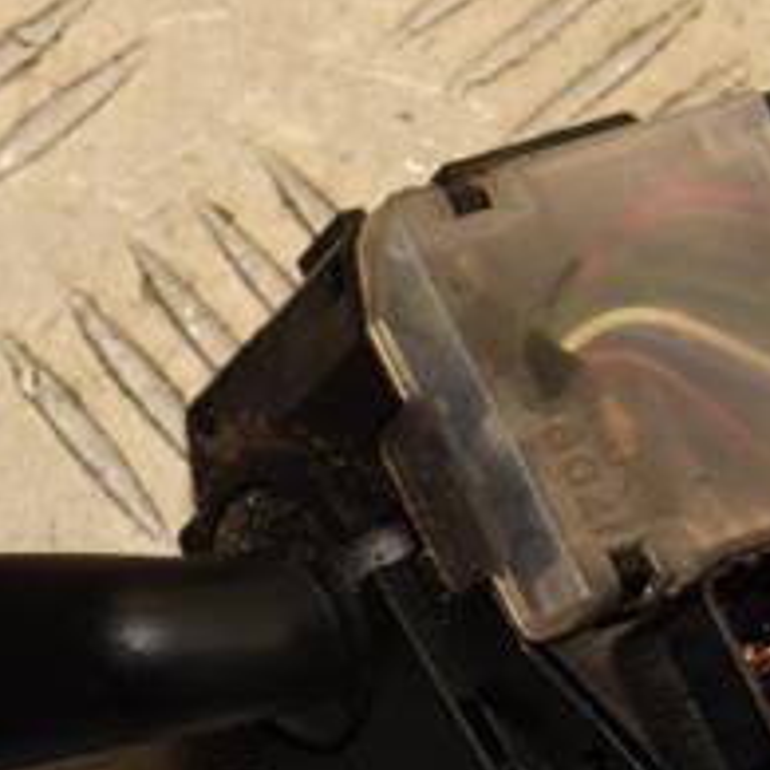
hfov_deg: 7.6
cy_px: 561
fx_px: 5738
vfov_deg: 7.7
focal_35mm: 228
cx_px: 39
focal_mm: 58
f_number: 9
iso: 800
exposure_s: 1/200
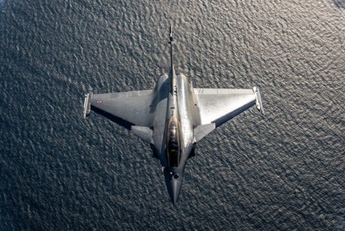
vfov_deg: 17.5
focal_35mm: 78
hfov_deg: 26.0
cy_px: 116
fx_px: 748
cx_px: 172
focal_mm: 78
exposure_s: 1/320
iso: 100
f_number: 7.1
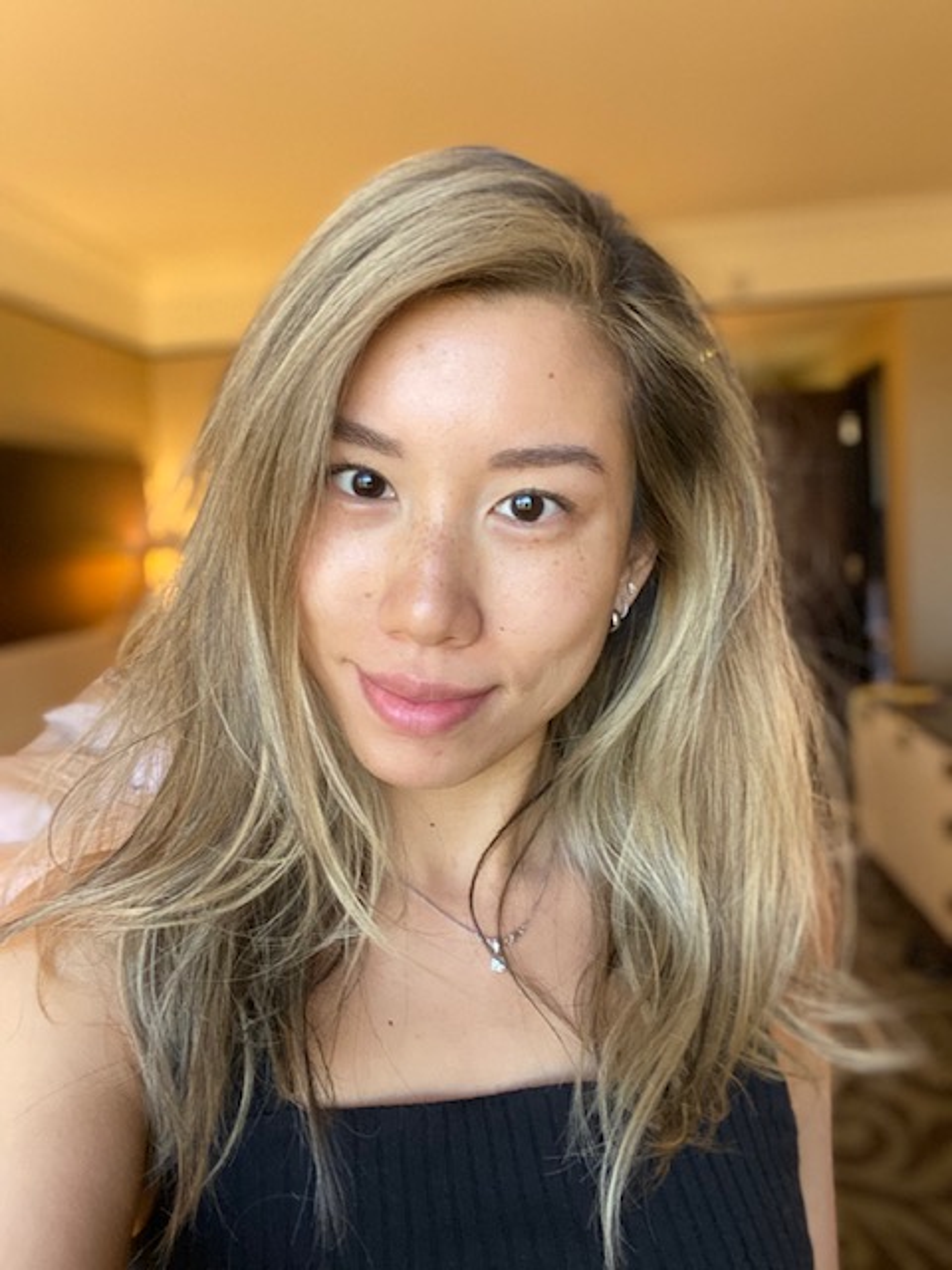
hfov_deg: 46.8
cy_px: 635
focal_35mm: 30
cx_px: 476
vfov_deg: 60.0
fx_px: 1100
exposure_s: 1/60
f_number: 2.2
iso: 320
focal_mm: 2.71
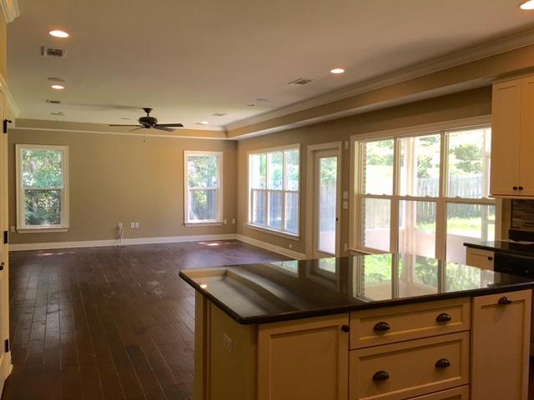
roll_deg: +0.0
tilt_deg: -1.7
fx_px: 447
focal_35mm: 29
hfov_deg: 61.7
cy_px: 200
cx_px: 267
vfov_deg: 48.2
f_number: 2.2
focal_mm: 4.15
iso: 40
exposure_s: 1/30
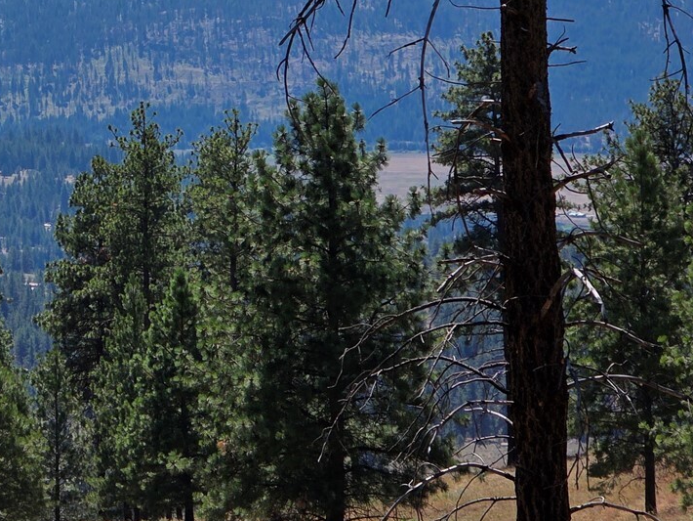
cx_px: -56
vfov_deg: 5.7
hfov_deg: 7.6
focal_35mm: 259
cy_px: 7
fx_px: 5187
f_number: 3.4
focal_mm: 18.6
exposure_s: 1/1361
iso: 64
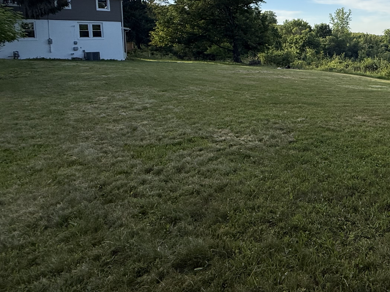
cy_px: 56
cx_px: 340
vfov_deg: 48.3
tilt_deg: -2.7
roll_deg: +2.6
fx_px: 304
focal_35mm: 27
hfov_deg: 57.6
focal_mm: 2.22
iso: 50
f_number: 2.2
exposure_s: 1/1105
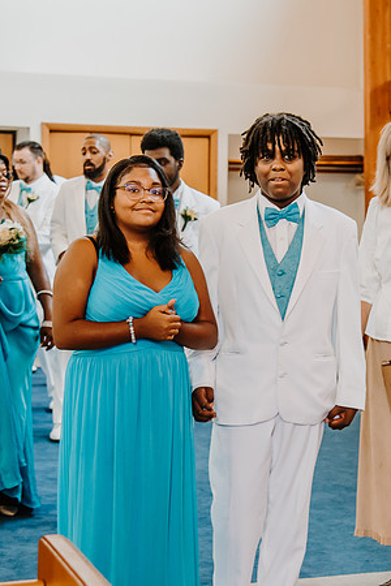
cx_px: 232
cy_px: 310
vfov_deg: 25.0
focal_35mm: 81
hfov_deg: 16.8
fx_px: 1322
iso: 1100
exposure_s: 1/60
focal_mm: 48
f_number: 4
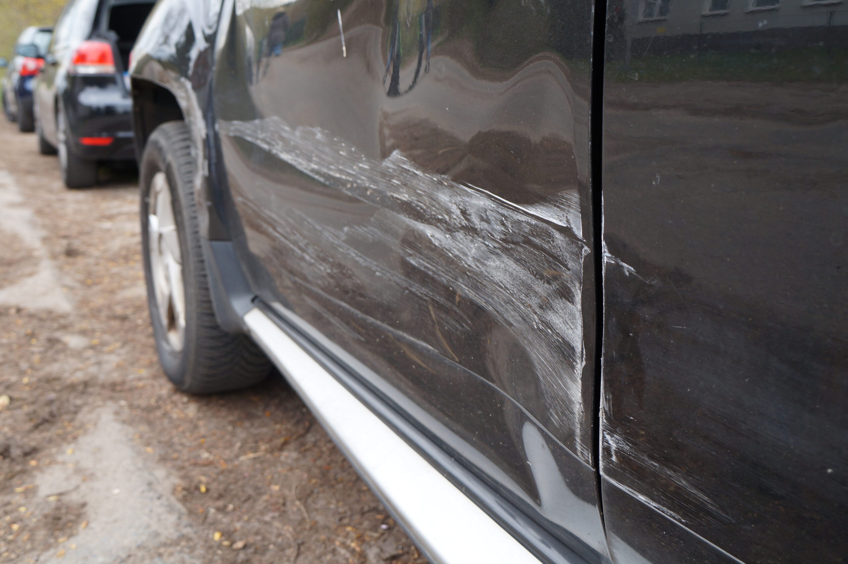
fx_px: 706
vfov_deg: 43.5
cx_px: 424
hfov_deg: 62.0
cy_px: 282
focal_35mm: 30
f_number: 5.6
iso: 200
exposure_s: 1/125
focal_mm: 20
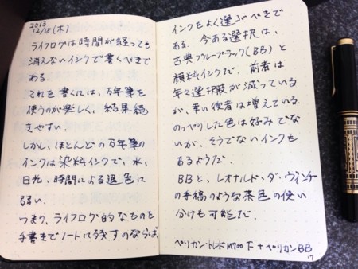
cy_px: 134
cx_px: 179
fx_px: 341
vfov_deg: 43.0
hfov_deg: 55.3
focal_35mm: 33
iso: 100
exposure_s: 1/20
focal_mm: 4.12
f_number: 2.4
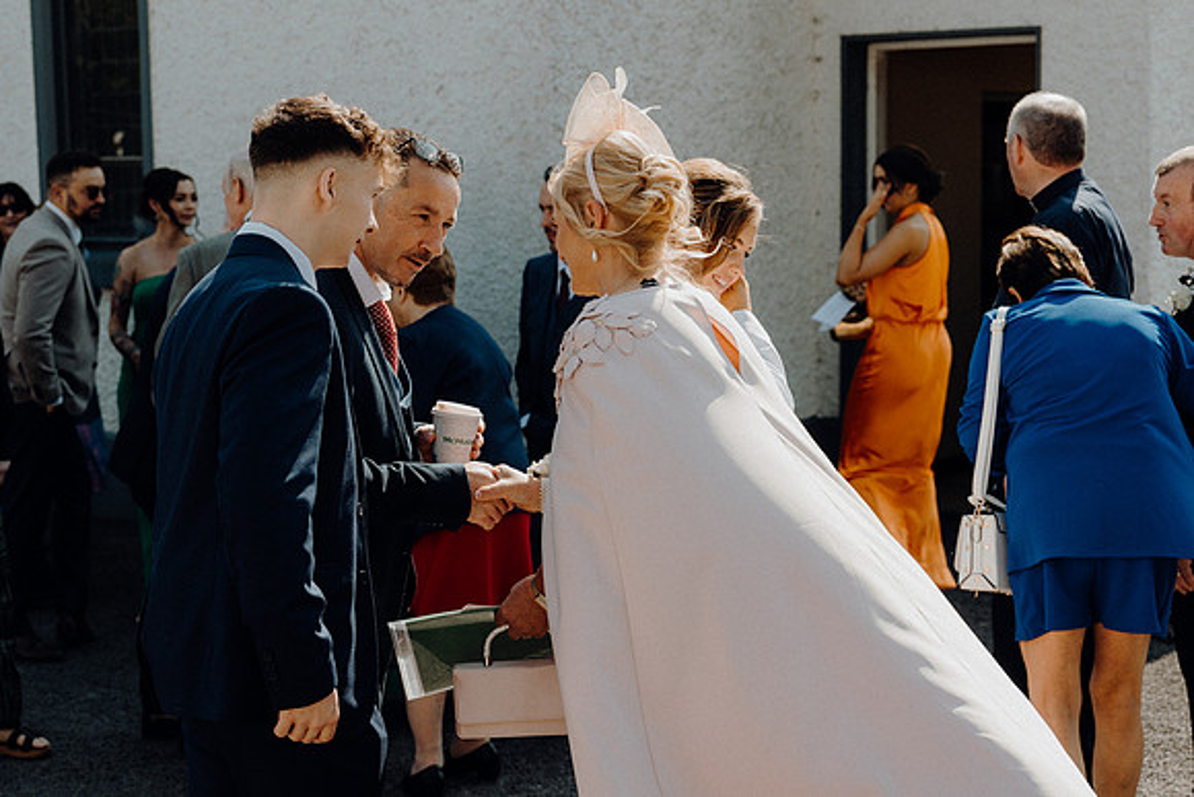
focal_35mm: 67
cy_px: 398
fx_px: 2223
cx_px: 597
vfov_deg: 20.3
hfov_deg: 30.1
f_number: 3.5
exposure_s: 1/800
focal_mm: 45
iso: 125
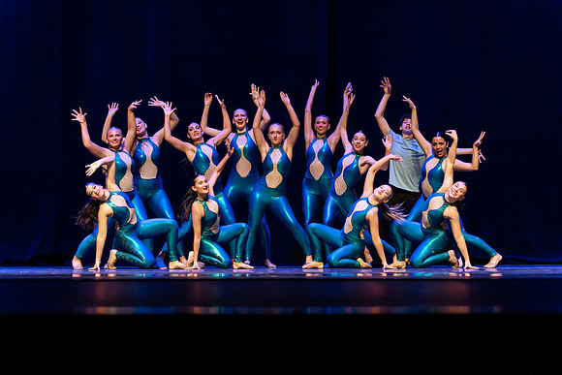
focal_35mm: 92
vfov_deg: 14.9
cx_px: 281
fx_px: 1436
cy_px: 188
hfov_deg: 22.1
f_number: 2.8
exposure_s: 1/640
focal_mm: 92
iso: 3200
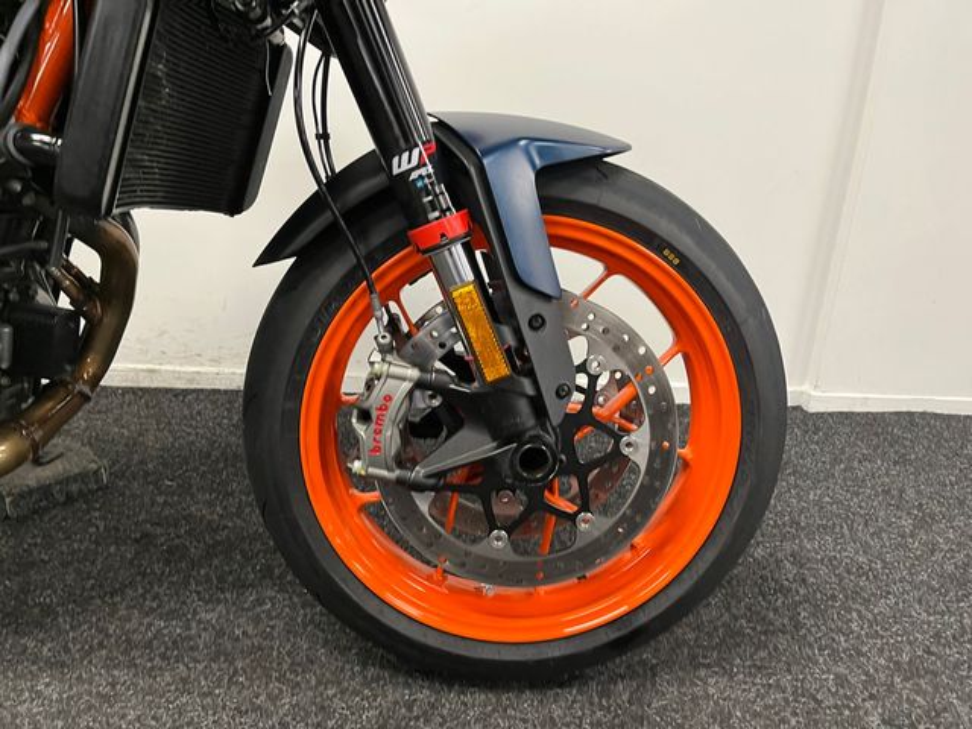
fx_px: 730
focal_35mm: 26
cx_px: 486
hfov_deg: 67.3
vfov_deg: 53.1
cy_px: 364
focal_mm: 5.1
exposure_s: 1/50
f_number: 1.6
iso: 200
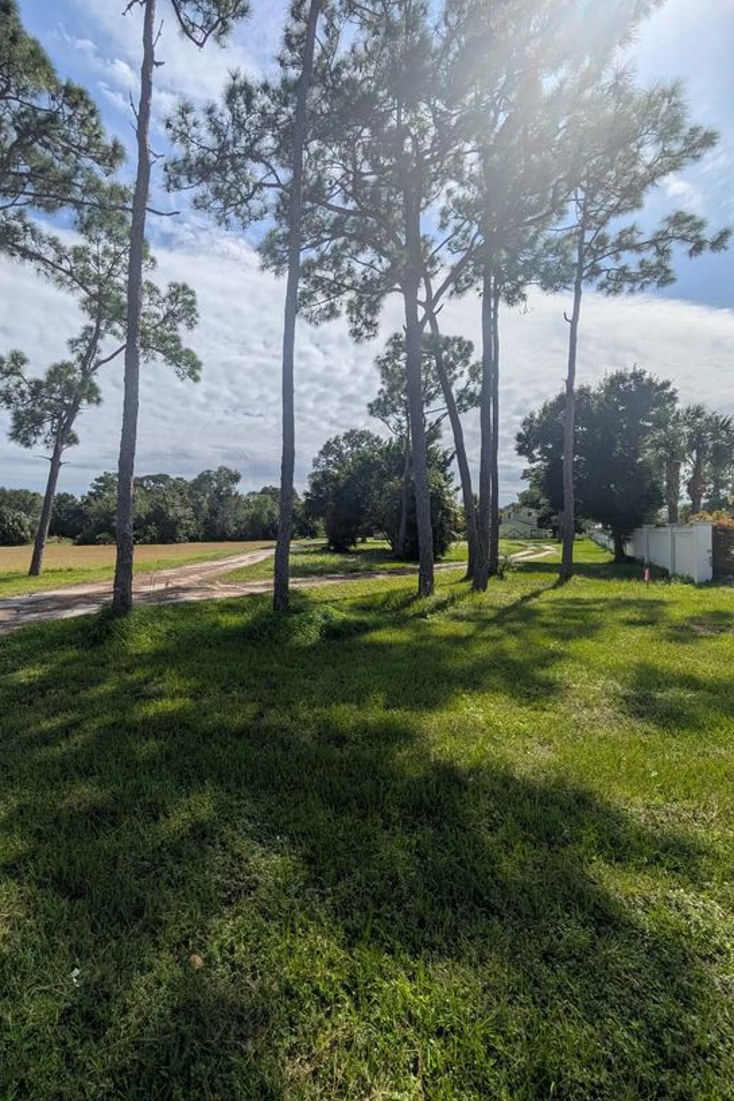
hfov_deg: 84.7
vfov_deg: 108.3
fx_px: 397
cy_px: 535
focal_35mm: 13
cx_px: 304
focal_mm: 2.02
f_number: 1.7
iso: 60
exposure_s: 1/9804
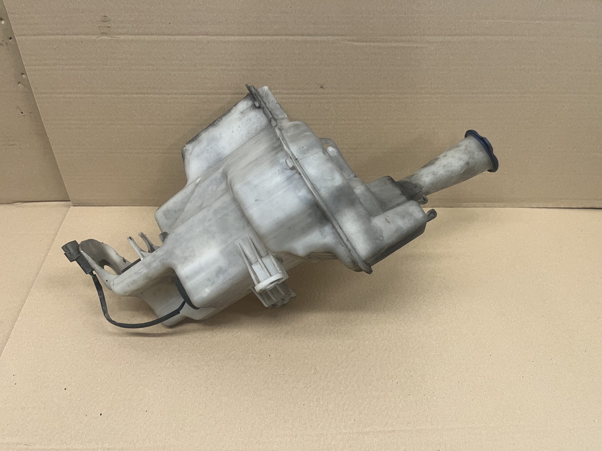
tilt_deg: -44.4
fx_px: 452
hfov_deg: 67.3
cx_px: 301
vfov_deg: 53.1
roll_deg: -0.6
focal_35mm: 26
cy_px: 226
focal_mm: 5.1
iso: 100
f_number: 1.6
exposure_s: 1/50
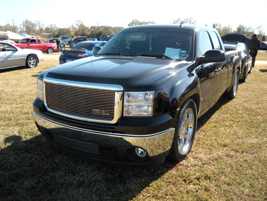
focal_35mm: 35
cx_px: 134
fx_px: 270
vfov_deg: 40.7
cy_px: 100
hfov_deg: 52.6
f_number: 3.8
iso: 64
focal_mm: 5.9
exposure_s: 1/204
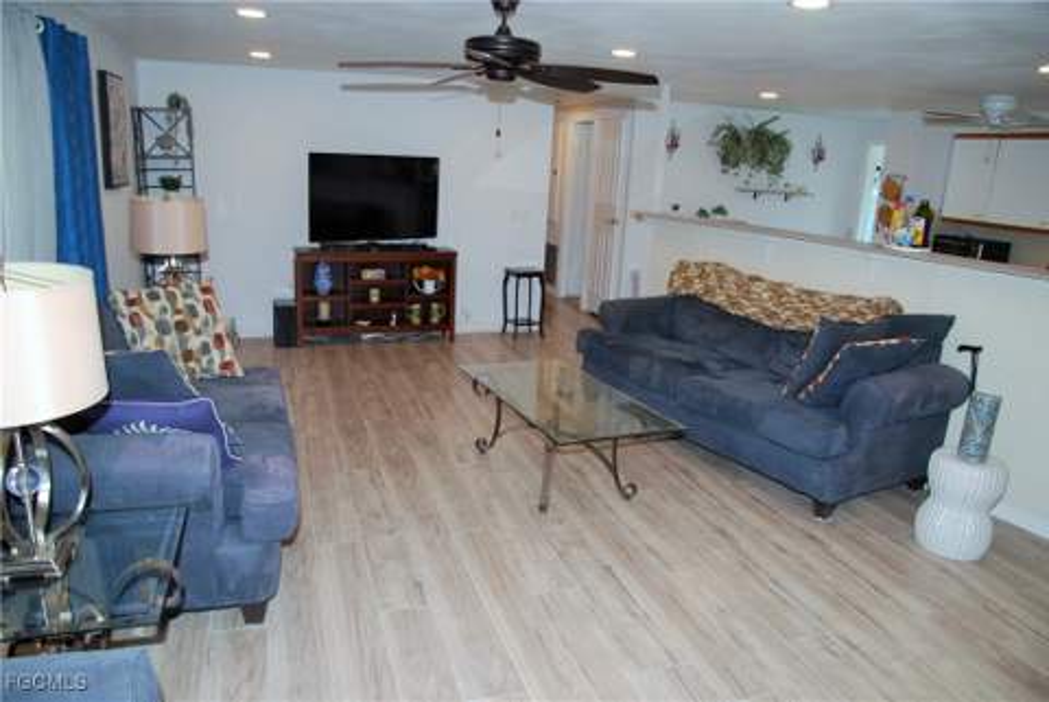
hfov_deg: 73.7
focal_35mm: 24
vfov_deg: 53.2
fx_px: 700
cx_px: 524
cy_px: 351
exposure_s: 1/60
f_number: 4
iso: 200
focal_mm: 16
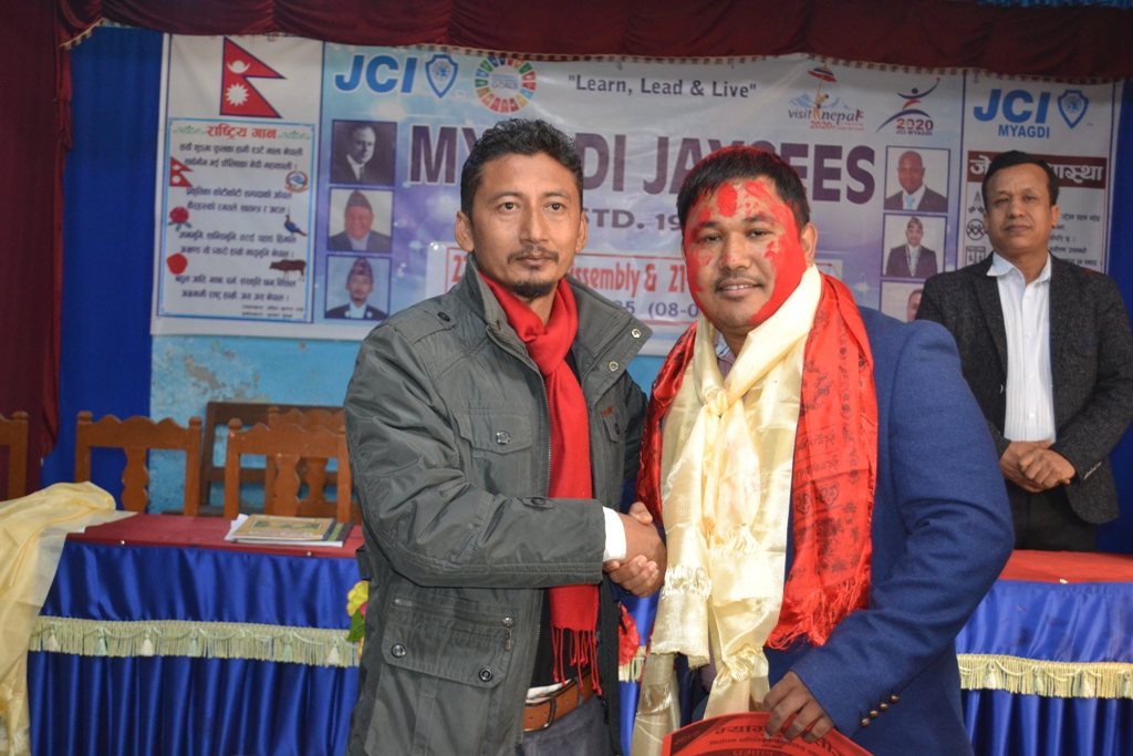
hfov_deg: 49.5
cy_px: 378
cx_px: 566
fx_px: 1228
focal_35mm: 39
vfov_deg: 34.2
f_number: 4.2
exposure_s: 1/60
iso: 1400
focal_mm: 26
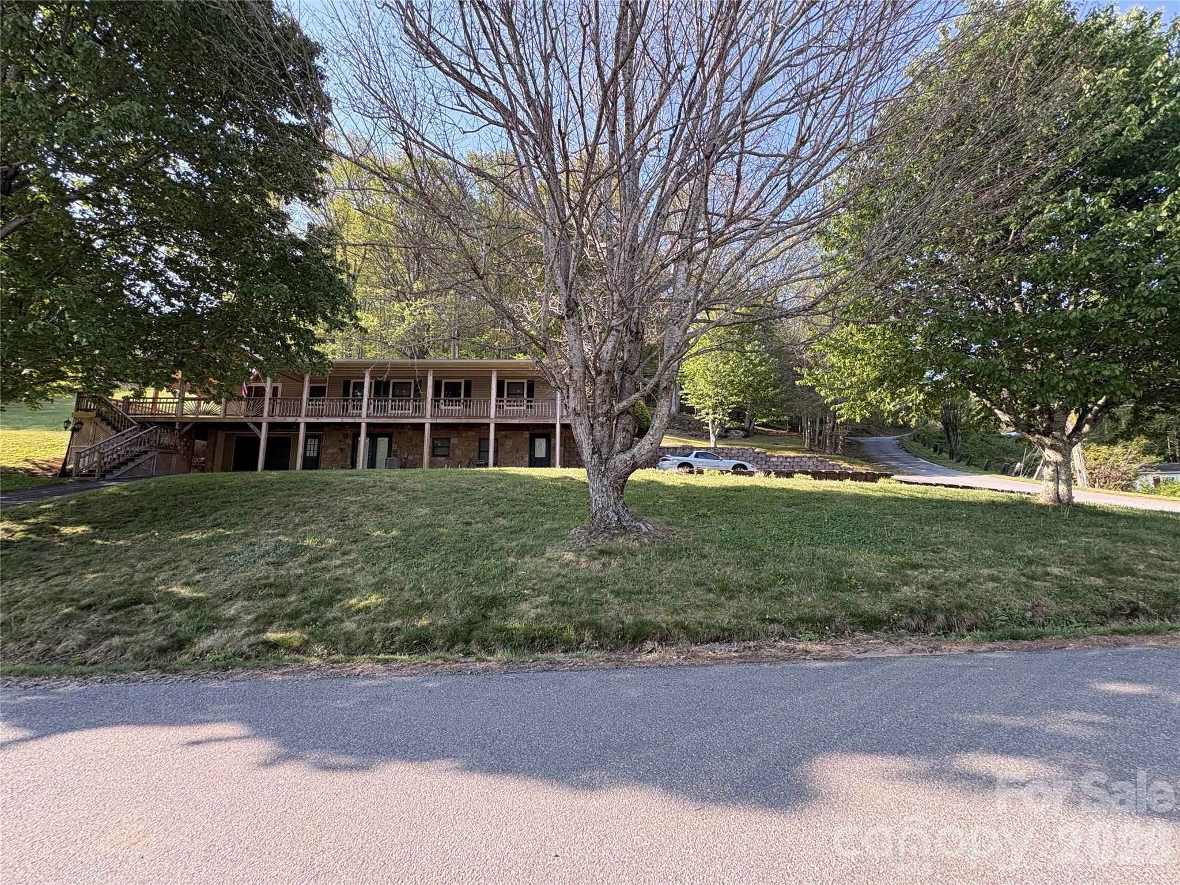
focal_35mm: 14
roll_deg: -0.6
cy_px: 442
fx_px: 477
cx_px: 590
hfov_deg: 102.1
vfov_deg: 85.7
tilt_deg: +7.8
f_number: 2.2
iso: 40
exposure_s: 1/186
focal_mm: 2.22
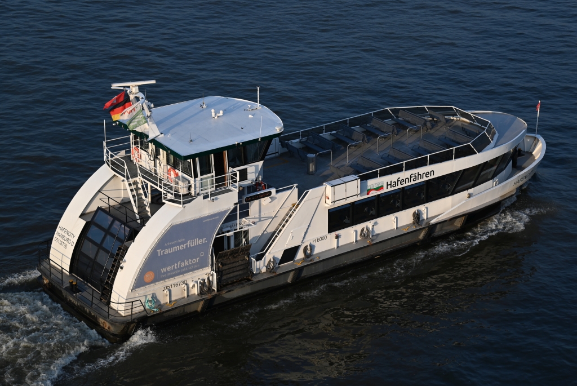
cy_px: 193
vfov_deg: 16.1
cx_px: 288
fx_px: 1364
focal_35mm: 85
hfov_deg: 23.9
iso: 180
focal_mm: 85
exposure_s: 1/500
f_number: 5.6
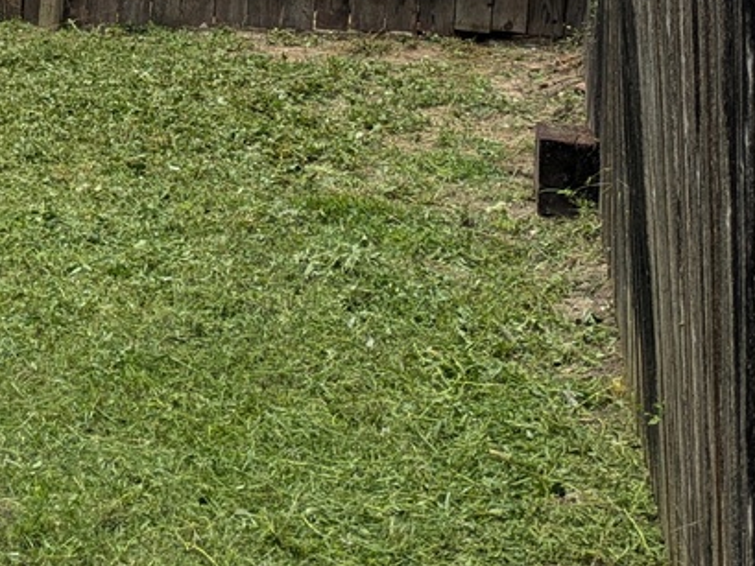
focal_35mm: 88
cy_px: -230
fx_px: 1920
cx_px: -109
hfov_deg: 21.0
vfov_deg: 15.7
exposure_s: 1/2538
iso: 46
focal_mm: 5.43
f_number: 1.89
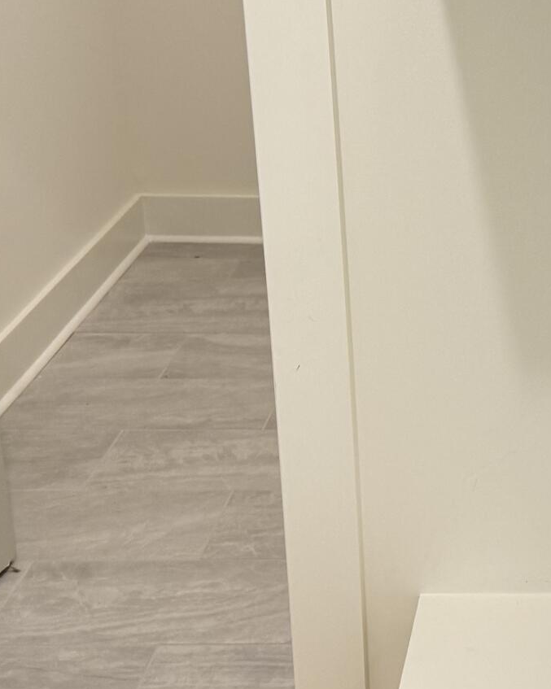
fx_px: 1693
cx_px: 655
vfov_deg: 23.0
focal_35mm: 83
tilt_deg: -20.8
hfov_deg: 17.6
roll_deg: -0.9
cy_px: 327
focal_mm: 6.86
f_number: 1.78
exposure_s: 1/120
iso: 200
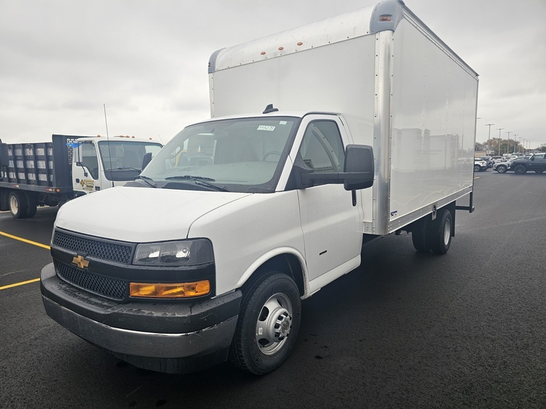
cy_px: 204
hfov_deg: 73.9
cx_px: 273
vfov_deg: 58.9
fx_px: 363
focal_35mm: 23
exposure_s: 1/120
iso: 16
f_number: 1.7
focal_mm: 6.3
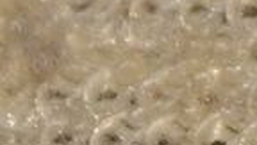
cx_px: 714
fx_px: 9983
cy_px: 442
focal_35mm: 1465
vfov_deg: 0.8
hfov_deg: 1.5
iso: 100
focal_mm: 140
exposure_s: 1/200
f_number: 16
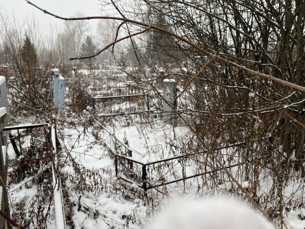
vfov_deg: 53.1
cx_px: 152
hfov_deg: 67.3
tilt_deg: -14.2
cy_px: 114
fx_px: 229
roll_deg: +1.5
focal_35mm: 26
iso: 32
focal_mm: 4.25
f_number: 1.8
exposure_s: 1/285
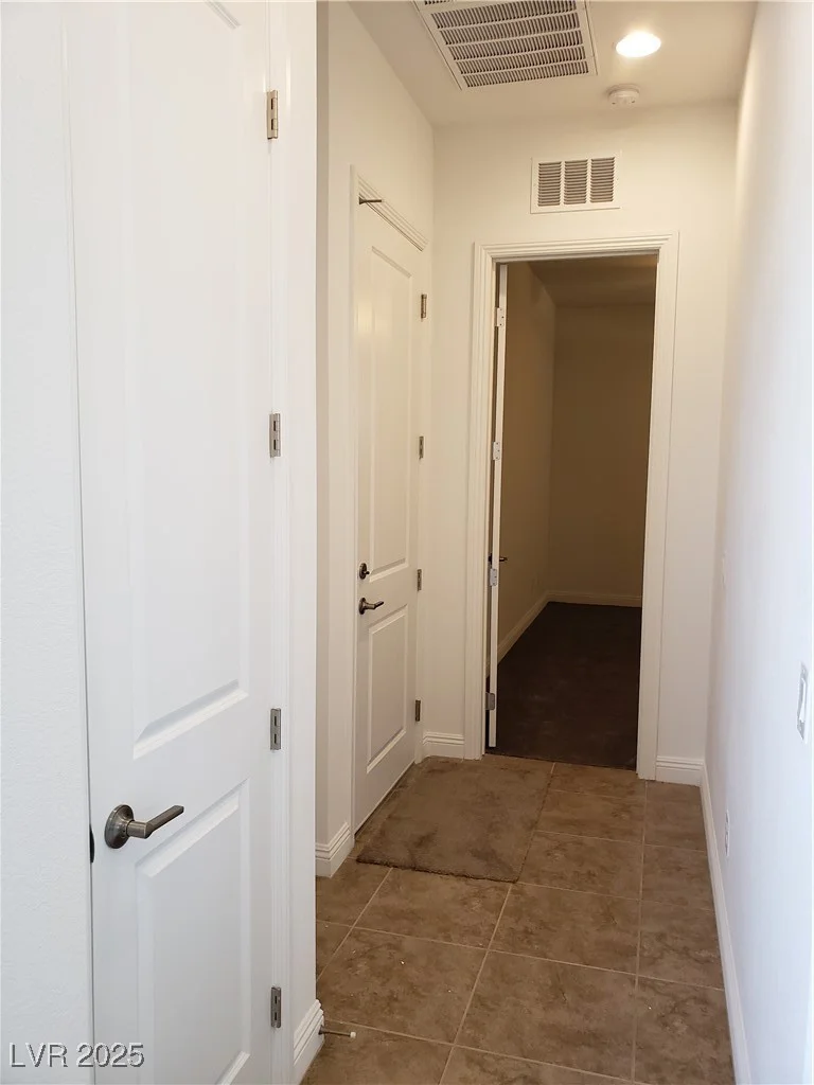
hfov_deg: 53.1
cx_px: 407
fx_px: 815
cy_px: 542
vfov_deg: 67.3
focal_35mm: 26
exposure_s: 1/60
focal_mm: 4.3
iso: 200
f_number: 2.4
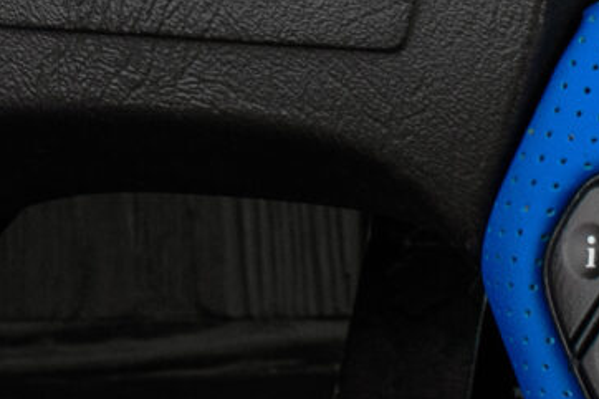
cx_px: 157
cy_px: -342
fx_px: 6179
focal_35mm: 372
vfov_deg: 3.7
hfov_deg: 5.5
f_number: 6.3
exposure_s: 1/125
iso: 500
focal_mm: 35
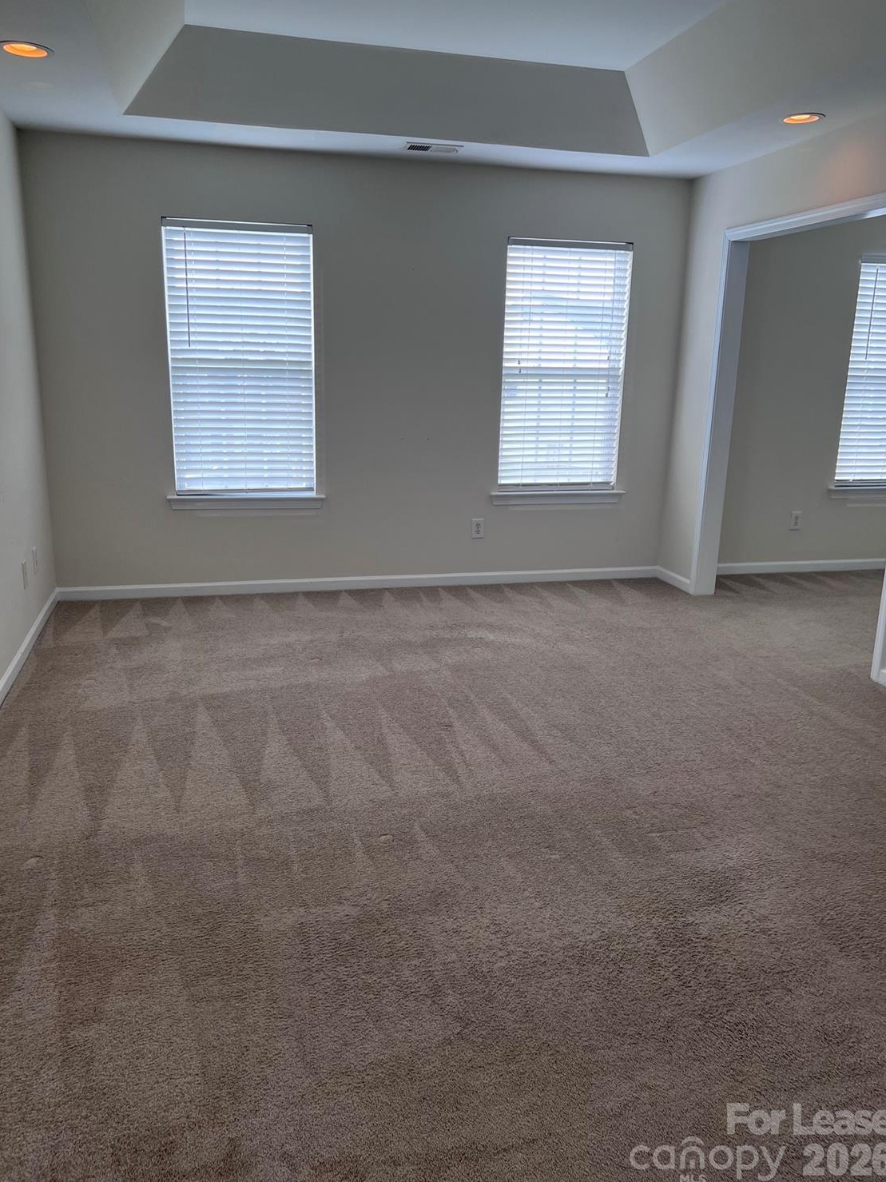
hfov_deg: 51.3
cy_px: 578
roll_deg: -1.6
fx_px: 922
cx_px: 439
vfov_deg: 65.3
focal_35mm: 27
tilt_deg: -13.3
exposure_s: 1/159
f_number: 1.5
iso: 64
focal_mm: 5.7
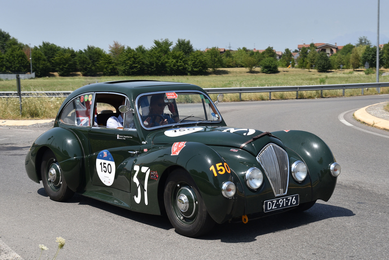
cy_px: 130
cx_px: 194
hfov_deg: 44.5
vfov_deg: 30.5
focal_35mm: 44
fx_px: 476
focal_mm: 44
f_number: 8
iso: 200
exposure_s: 1/500
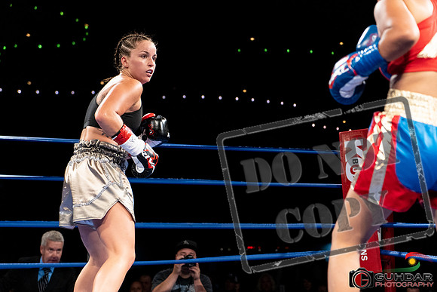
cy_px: 146
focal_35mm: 70
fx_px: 850
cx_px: 218
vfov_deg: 19.5
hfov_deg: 28.8
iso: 4000
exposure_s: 1/1000
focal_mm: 70
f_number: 4
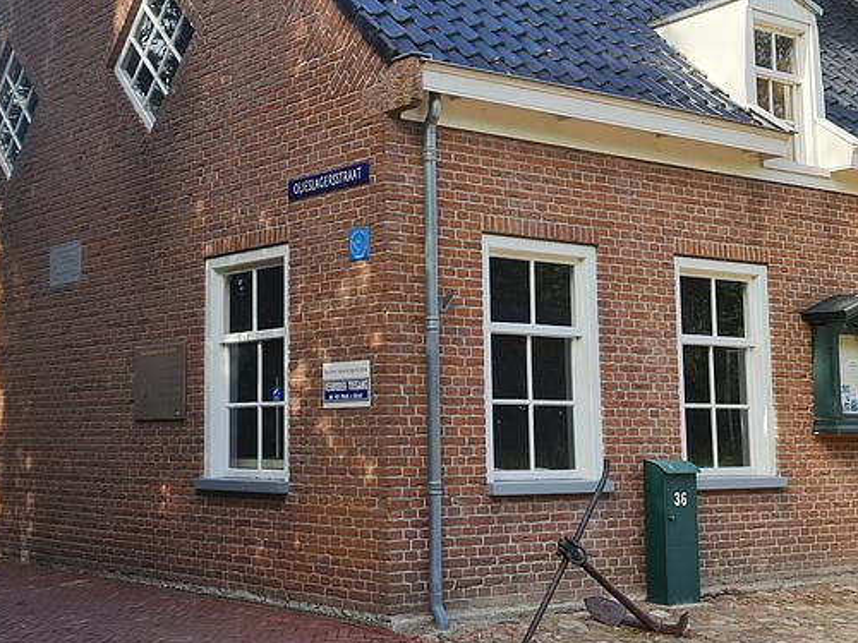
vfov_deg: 26.5
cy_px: 268
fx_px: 1363
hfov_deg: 34.5
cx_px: 266
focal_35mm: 55
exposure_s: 1/278
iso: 50
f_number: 1.8
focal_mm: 7
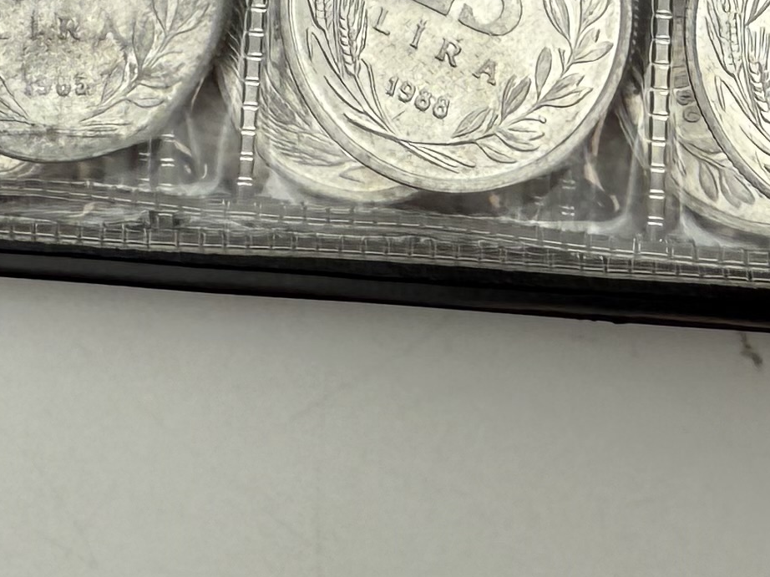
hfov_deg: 18.6
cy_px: -589
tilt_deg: -74.9
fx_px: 2335
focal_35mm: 105
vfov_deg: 12.4
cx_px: 539
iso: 40
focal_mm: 2.22
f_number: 2.2
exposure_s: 1/289
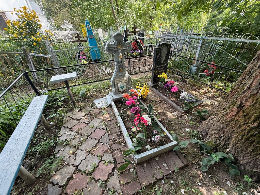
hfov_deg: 102.1
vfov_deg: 85.7
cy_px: 98
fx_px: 105
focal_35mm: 14
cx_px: 130
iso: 80
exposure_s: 1/99
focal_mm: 2.22
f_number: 2.2
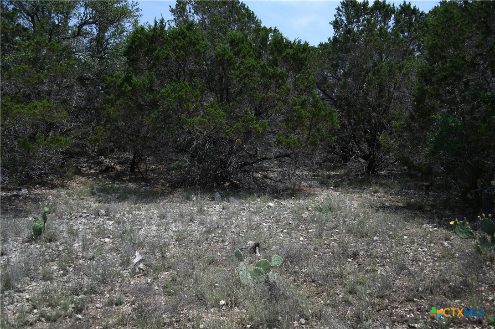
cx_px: 248
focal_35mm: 27
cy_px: 164
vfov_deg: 47.8
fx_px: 371
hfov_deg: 67.4
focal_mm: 18
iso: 200
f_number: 3.5
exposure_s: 1/2500
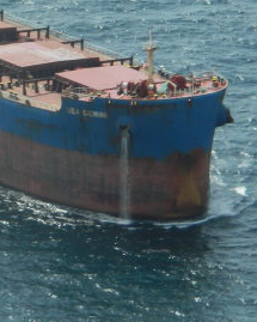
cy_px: 114
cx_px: -63
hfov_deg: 3.5
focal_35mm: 435
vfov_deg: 4.4
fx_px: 4138
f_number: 4.9
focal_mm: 27
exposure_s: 1/500
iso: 80
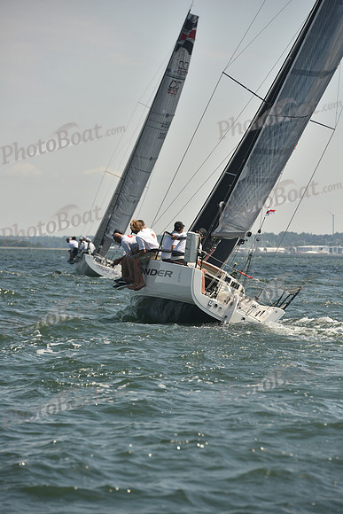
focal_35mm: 200
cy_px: 257
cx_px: 172
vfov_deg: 10.3
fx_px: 2856
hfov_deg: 6.9
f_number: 8
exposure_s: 1/800
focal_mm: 200
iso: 320
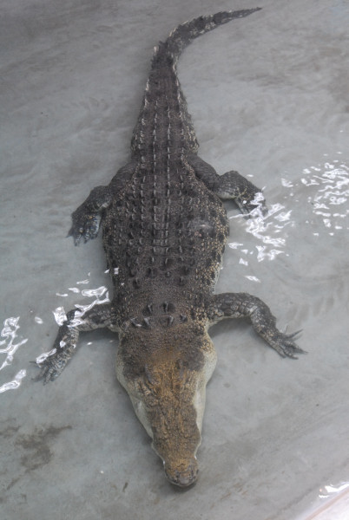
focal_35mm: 54
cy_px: 260
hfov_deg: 25.1
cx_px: 174
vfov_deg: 36.8
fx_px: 782
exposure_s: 1/80
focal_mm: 36
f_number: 4.5
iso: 1600
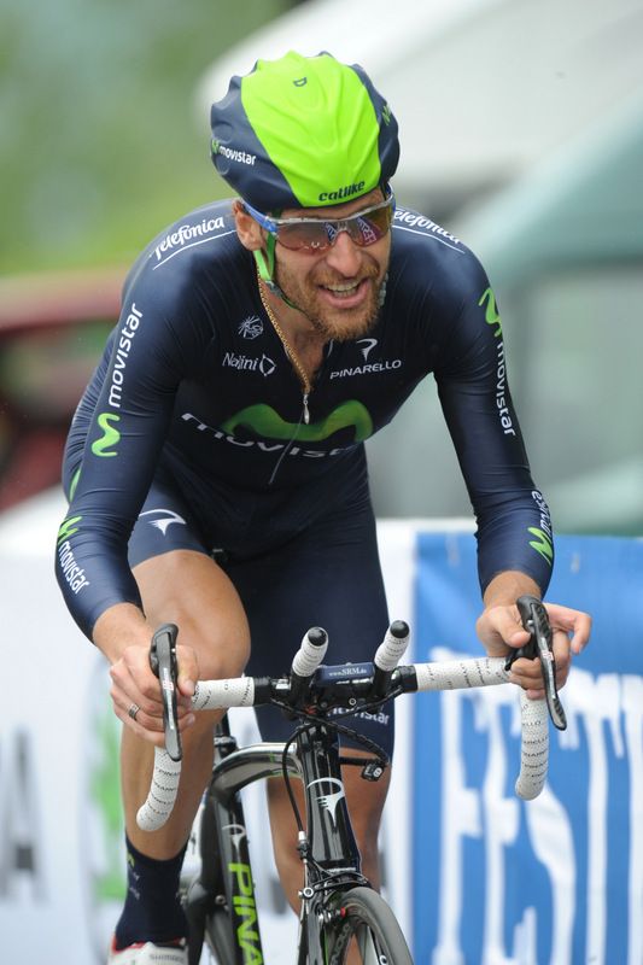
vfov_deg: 3.4
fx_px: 16081
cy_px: 482
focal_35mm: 600
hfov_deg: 2.3
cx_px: 322
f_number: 5.6
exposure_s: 1/800
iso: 1000
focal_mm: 600
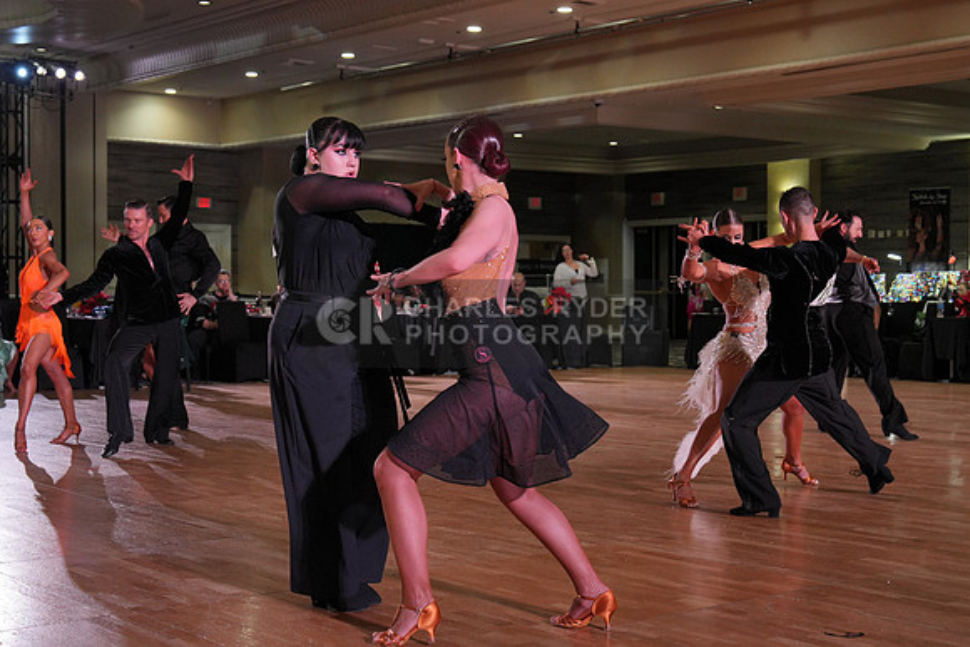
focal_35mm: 56
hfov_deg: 35.6
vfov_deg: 24.2
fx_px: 1509
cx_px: 485
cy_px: 324
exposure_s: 1/400
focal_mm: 56
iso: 2000
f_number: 5.6
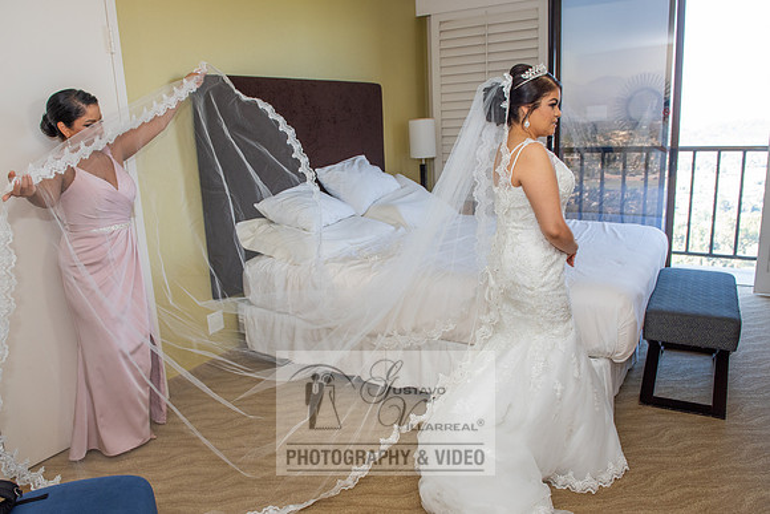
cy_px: 269
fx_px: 571
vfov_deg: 48.5
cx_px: 370
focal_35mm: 27
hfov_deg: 68.0
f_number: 5.6
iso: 640
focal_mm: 24
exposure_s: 1/125
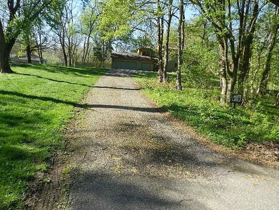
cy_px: 105
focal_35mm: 25
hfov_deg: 69.4
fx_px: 201
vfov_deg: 54.9
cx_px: 140
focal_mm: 4.5
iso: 160
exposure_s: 1/500
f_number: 3.5
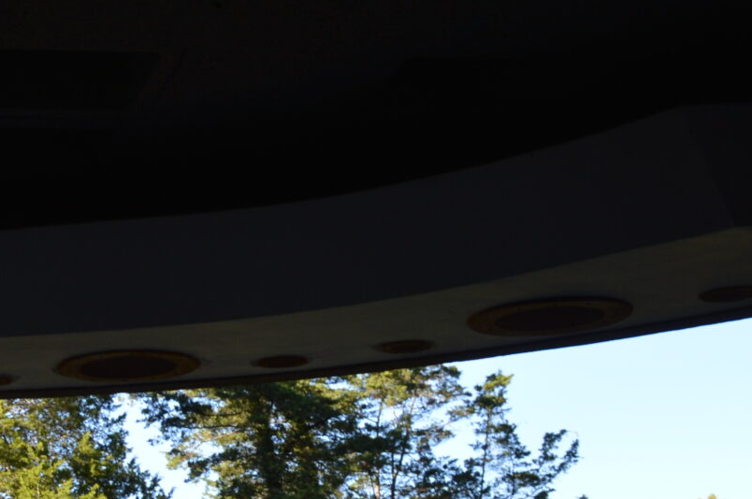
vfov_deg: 15.3
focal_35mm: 86
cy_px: 609
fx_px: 1794
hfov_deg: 21.2
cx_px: -261
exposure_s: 1/100
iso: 100
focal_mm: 18
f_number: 6.3
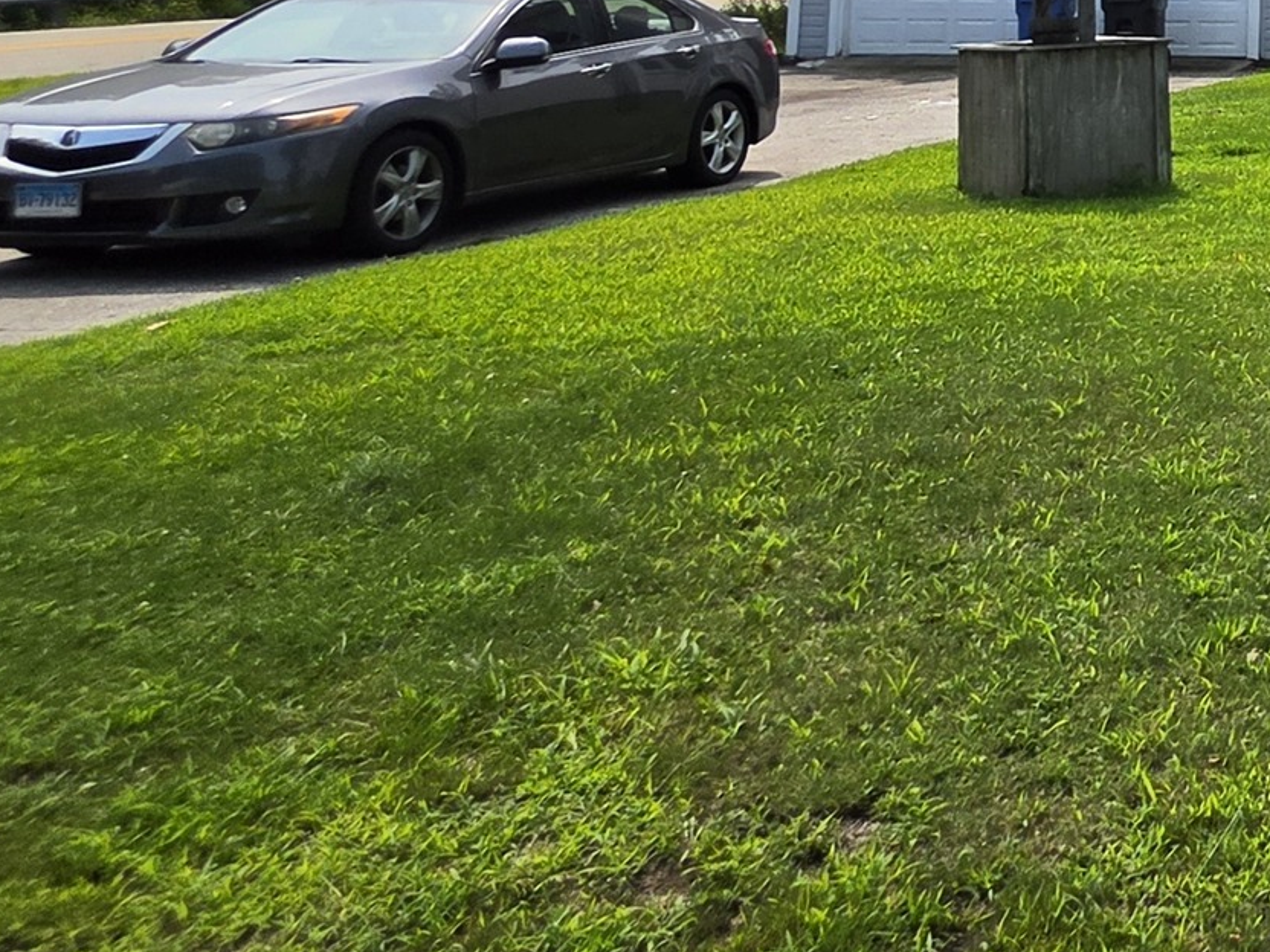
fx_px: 1761
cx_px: 1862
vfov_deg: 27.1
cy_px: -157
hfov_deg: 28.0
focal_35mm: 48
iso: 32
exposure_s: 1/3117
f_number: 1.9
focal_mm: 2.2
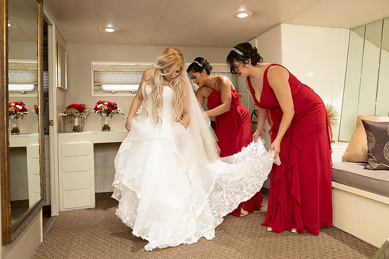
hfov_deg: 66.1
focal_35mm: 28
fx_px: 299
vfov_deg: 46.8
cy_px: 110
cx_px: 207
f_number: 2.2
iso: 500
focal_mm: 24
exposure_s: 1/250
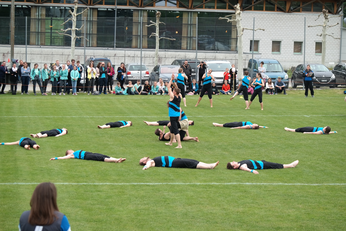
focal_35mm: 107
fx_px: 1028
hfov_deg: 19.1
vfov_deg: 12.8
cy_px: 116
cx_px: 173
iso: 100
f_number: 5
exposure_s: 1/250
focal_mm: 70
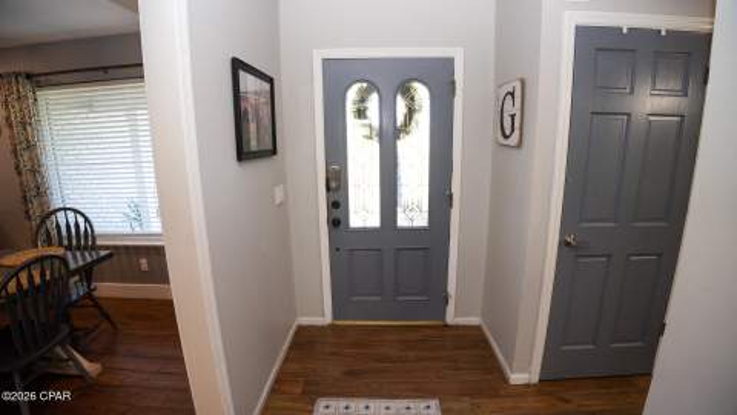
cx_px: 368
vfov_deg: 64.7
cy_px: 208
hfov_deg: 96.7
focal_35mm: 17
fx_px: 328
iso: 640
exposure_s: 1/160
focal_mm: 16
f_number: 4
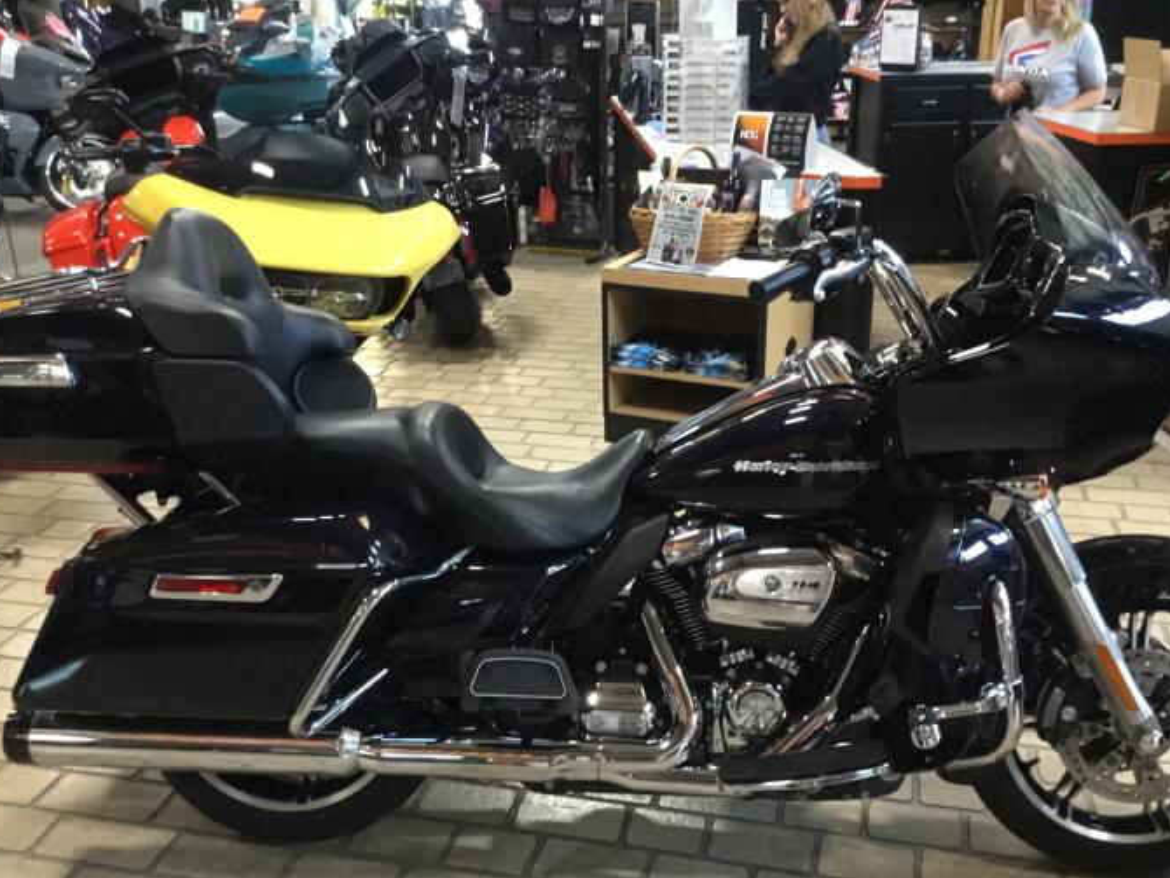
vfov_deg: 38.6
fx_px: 1251
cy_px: 508
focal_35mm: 37
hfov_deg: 50.1
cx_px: 618
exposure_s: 1/30
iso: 250
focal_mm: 3.3
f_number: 2.4
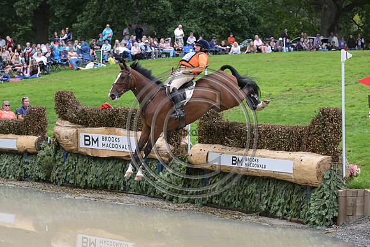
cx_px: 185
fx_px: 1234
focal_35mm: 120
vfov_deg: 11.4
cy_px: 124
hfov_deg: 17.1
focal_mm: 120
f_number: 5.6
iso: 1250
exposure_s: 1/1250
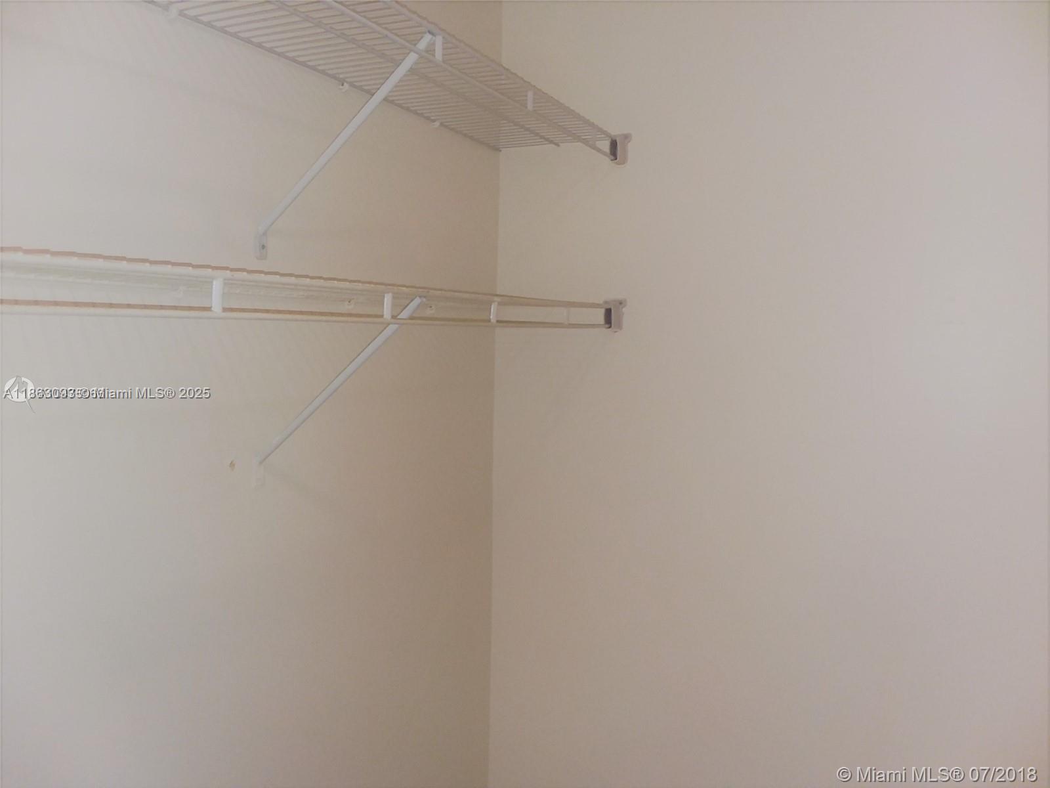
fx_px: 880
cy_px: 394
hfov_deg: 61.7
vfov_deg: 48.2
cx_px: 525
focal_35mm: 29
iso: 64
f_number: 1.9
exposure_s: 1/30
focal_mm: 2.47
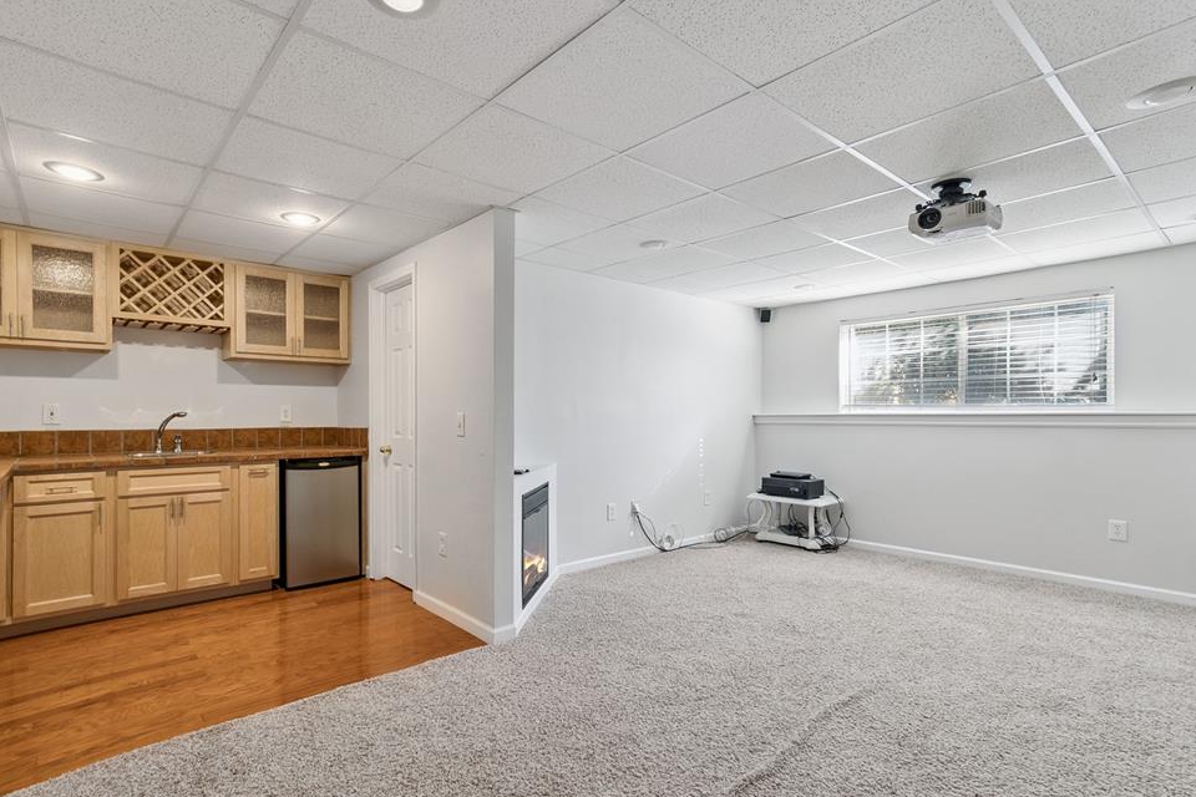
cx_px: 577
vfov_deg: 73.7
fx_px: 532
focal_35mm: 16
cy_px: 421
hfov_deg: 96.7
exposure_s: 1/20
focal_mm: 10
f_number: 8
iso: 400
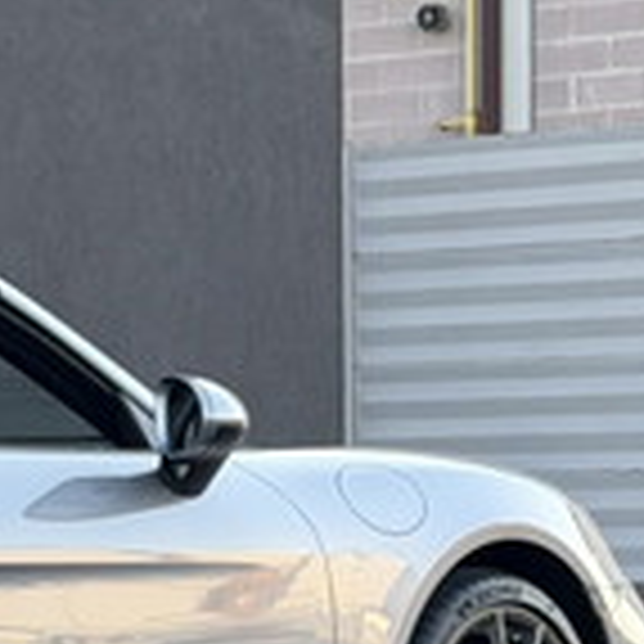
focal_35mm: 228
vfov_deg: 7.6
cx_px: -549
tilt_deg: -1.8
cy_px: 680
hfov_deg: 7.4
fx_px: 4799
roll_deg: +0.8
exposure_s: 1/381
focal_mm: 6.76
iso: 64
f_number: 1.78
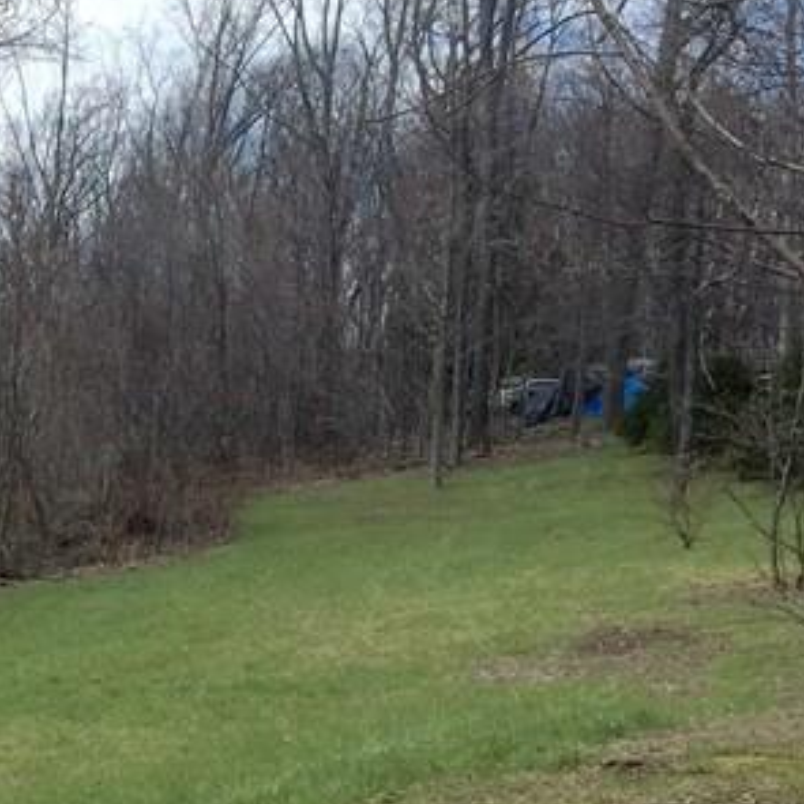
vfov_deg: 19.4
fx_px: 2339
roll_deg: -2.0
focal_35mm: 89
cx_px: -357
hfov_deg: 17.7
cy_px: 610
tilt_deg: -4.0
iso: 32
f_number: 2.2
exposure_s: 1/1647
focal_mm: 4.15
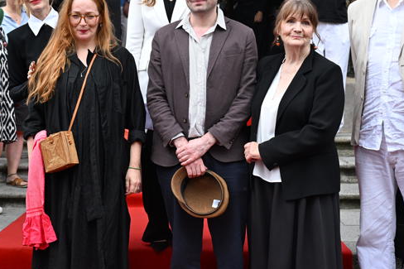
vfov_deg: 23.2
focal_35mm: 58
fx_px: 651
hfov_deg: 34.3
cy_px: 84
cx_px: 155
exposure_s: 1/1600
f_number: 5
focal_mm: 41
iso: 1000
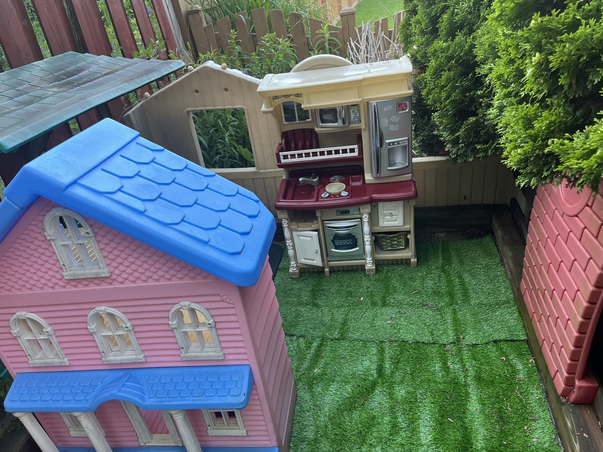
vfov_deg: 53.1
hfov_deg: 67.3
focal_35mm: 26
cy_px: 226
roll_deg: +10.8
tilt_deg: -30.9
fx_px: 453
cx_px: 302
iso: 125
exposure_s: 1/105
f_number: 1.6
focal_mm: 5.1
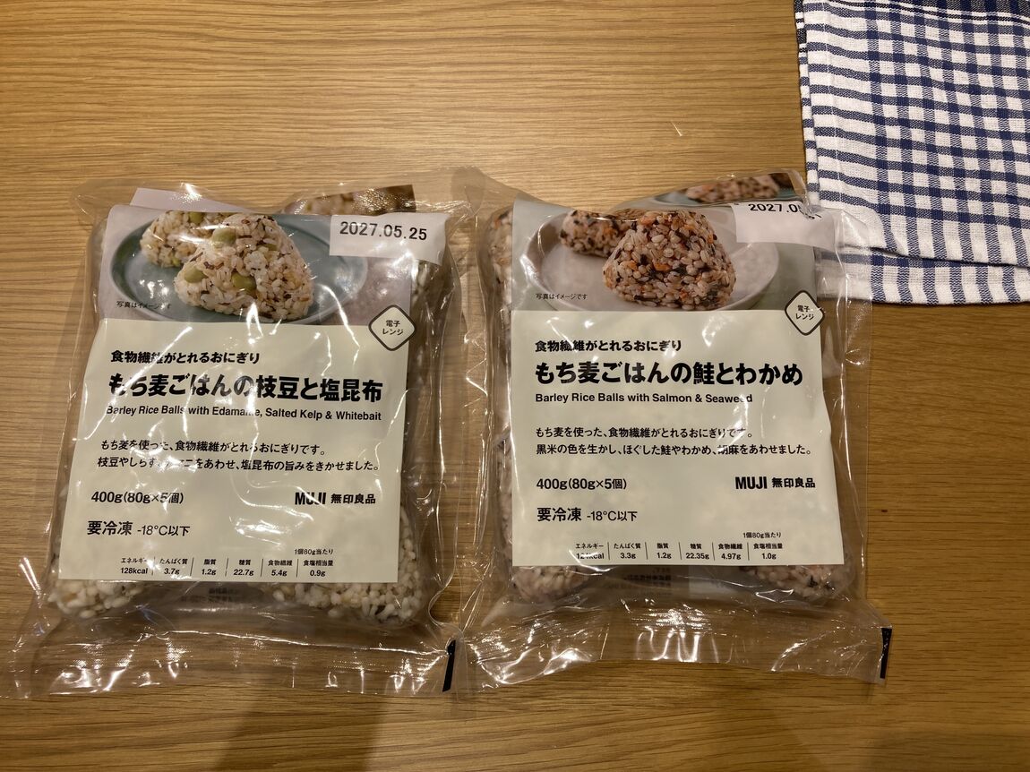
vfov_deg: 49.7
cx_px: 515
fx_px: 833
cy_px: 386
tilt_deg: -77.1
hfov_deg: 63.5
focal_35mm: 28
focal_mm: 3.99
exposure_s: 1/183
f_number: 1.8
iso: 20
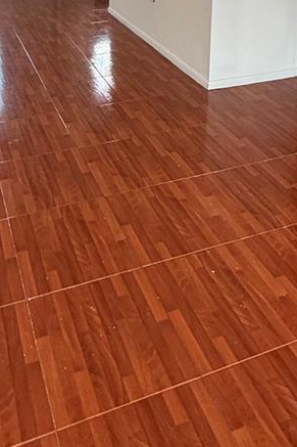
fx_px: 495
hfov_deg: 33.2
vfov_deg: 41.0
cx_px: 106
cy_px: -18
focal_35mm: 40
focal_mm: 2.22
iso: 160
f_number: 2.2
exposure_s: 1/99
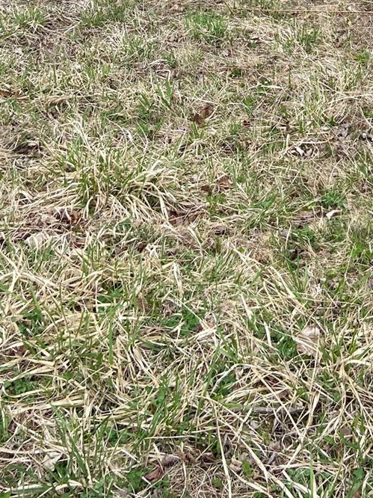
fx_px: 863
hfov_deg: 24.3
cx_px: 253
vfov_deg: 29.0
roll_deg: -3.3
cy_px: -55
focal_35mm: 60
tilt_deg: -18.9
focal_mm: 4.25
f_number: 1.8
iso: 32
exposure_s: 1/469
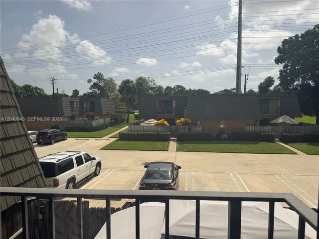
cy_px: 120
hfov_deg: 71.6
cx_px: 160
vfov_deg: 56.8
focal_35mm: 24
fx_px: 221
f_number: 1.78
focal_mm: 6.76
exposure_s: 1/3413
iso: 80
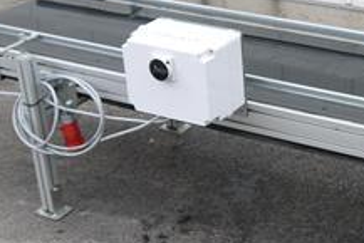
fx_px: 931
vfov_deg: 14.9
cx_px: 335
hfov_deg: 21.6
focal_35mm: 92
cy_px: 117
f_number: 4
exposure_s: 1/125
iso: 100
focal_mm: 15
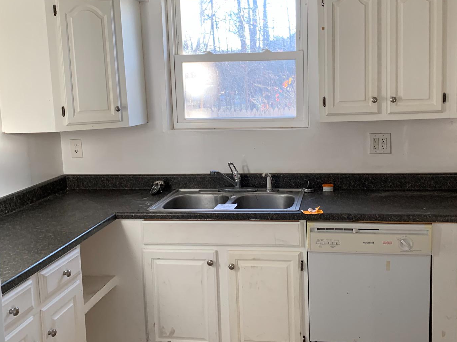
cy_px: 157
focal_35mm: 39
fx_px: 515
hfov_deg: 47.8
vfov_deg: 36.8
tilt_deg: -4.9
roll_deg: +1.4
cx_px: 256
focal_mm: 4.25
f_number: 1.8
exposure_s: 1/85
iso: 100
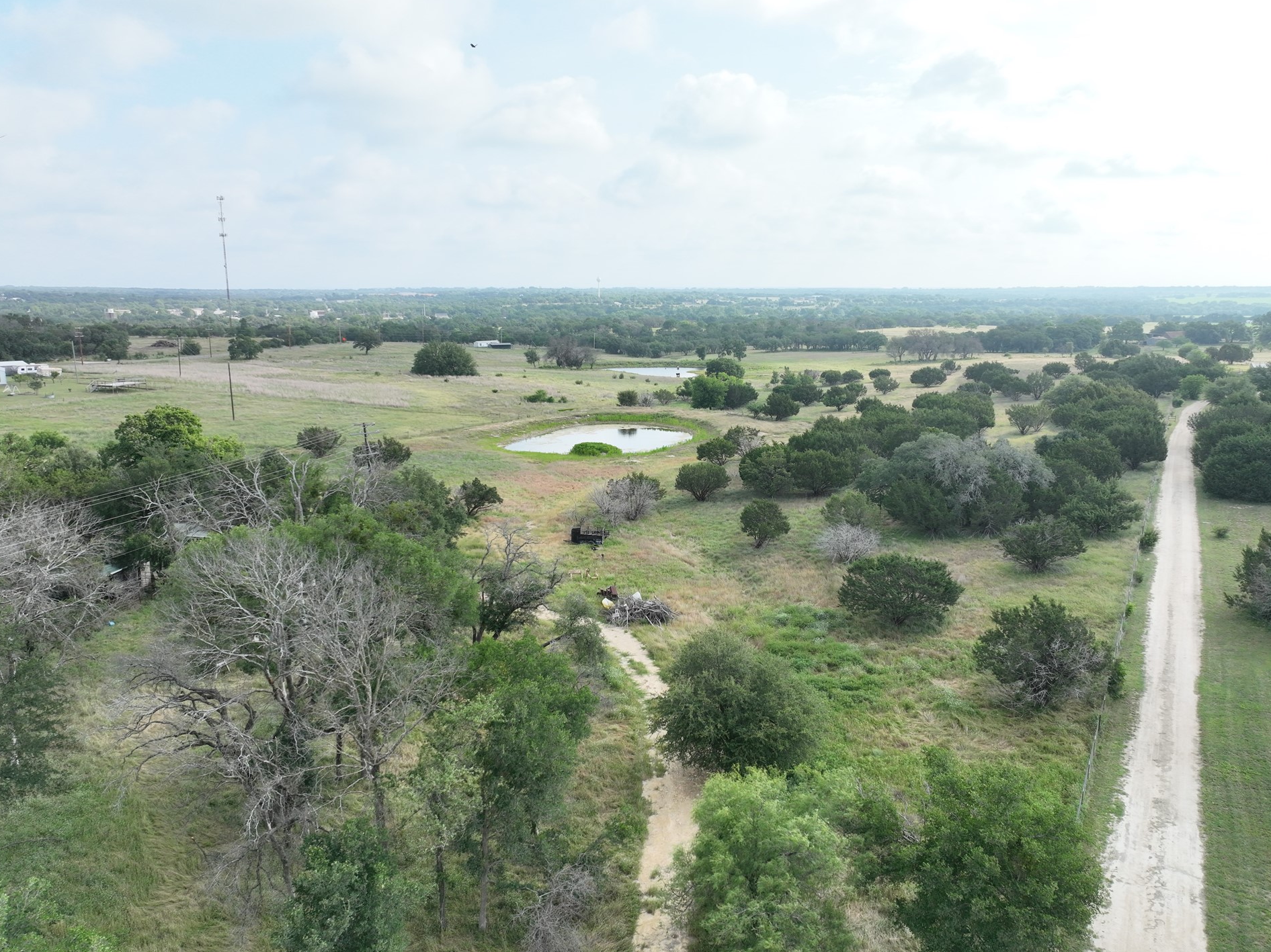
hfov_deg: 67.3
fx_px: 954
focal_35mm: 26
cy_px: 487
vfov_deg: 53.0
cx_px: 639
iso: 320
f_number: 2.8
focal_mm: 12.29
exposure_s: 1/2000
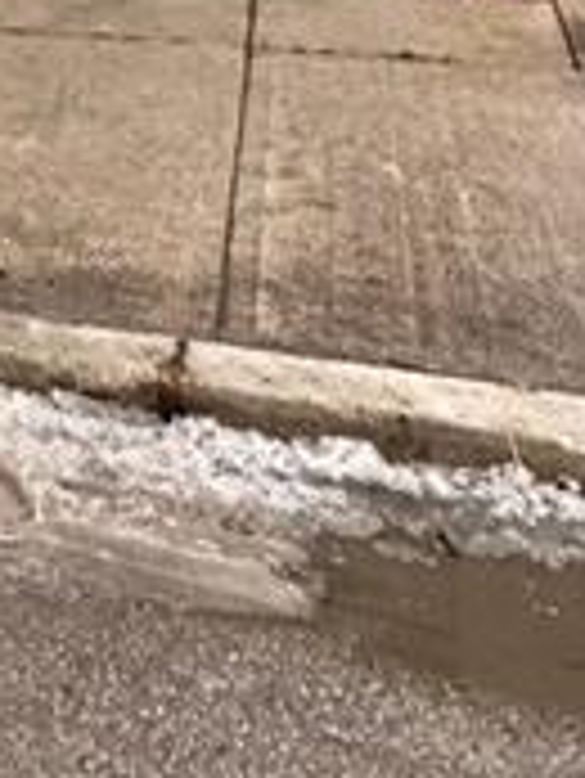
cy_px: -553
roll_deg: +1.1
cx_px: -198
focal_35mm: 62
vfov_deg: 22.0
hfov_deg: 21.2
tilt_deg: +5.2
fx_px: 1395
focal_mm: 2.22
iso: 40
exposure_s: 1/162
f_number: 2.2
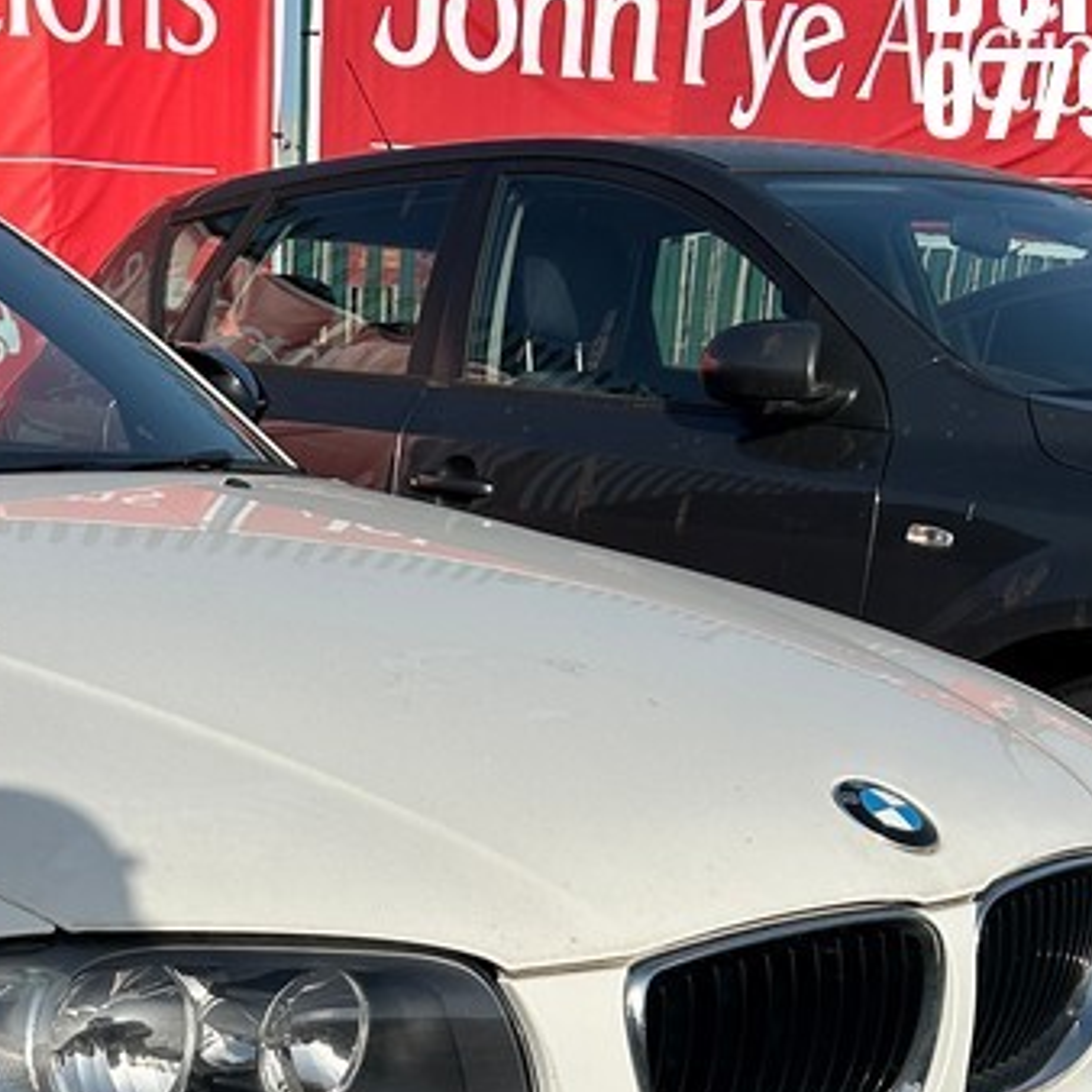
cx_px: -32
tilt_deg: -18.4
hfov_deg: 24.1
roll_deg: +2.6
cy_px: 1134
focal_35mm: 68
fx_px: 2427
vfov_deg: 24.1
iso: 50
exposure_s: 1/6211
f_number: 1.5
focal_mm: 5.7
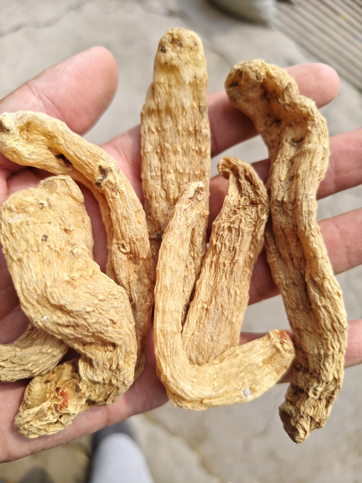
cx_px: 181
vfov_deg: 73.9
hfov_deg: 58.9
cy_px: 242
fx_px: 321
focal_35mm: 23
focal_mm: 5.56
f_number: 1.88
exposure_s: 1/3311
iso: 214
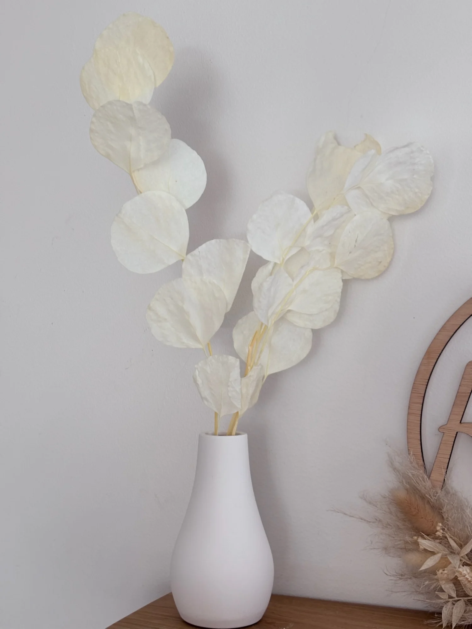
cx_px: 236
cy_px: 314
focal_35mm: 52
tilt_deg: +2.1
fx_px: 945
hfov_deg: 28.0
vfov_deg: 36.8
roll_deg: -0.6
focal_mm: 5.96
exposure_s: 1/60
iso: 64
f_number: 1.6
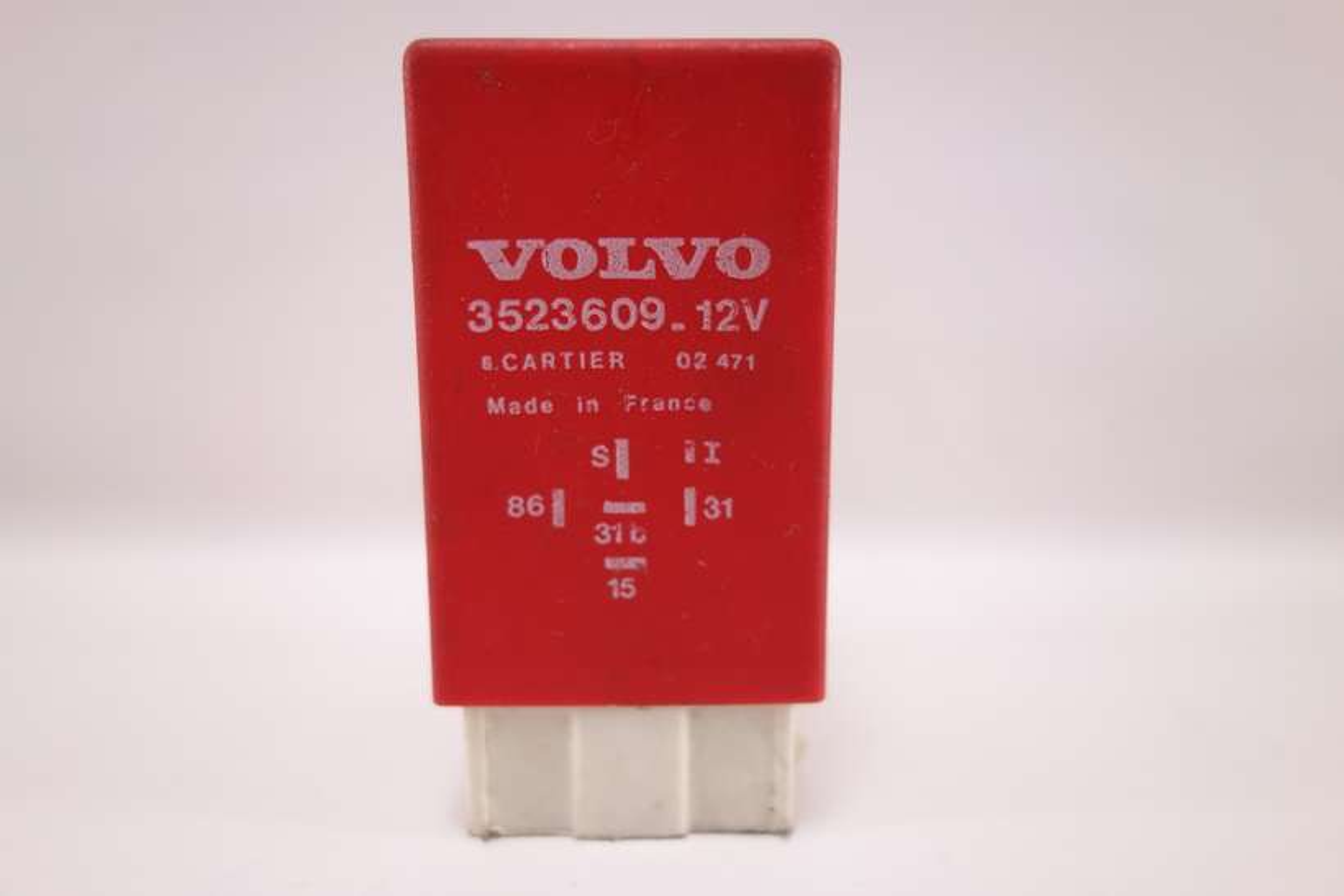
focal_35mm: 28
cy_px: 448
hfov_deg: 65.5
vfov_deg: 46.4
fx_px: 1045
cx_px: 672
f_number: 2.2
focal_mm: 10.4
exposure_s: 1/100
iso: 125
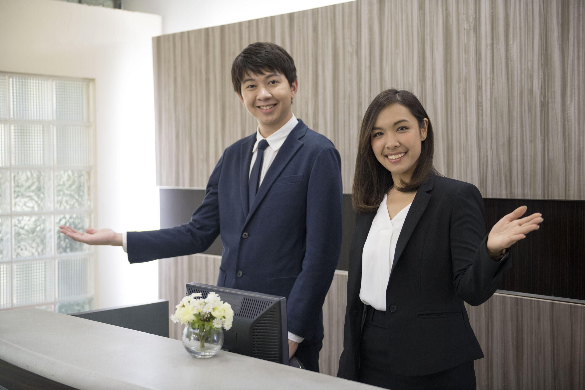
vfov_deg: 24.6
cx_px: 292
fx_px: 894
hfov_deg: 36.2
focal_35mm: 55
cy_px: 195
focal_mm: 55
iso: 1250
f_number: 2.8
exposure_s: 1/250
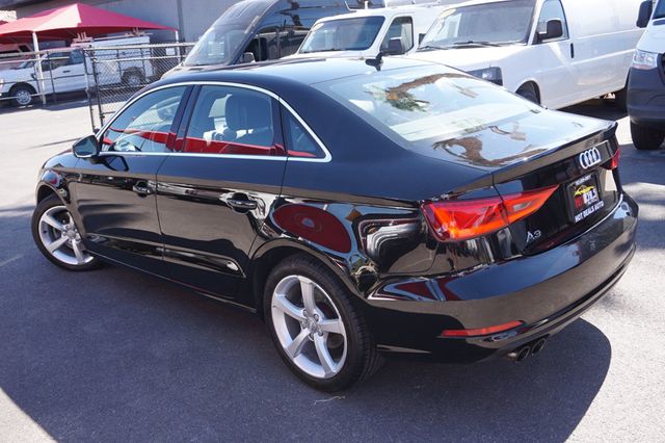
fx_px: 582
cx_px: 332
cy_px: 222
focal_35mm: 32
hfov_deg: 59.5
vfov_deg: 41.7
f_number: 5.6
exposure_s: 1/80
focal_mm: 21
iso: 100
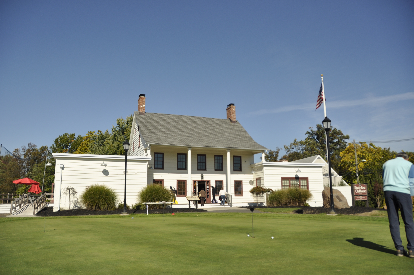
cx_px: 207
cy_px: 138
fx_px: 310
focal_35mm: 27
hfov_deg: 67.4
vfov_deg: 47.8
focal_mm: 18
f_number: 3.5
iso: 200
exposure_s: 1/4000
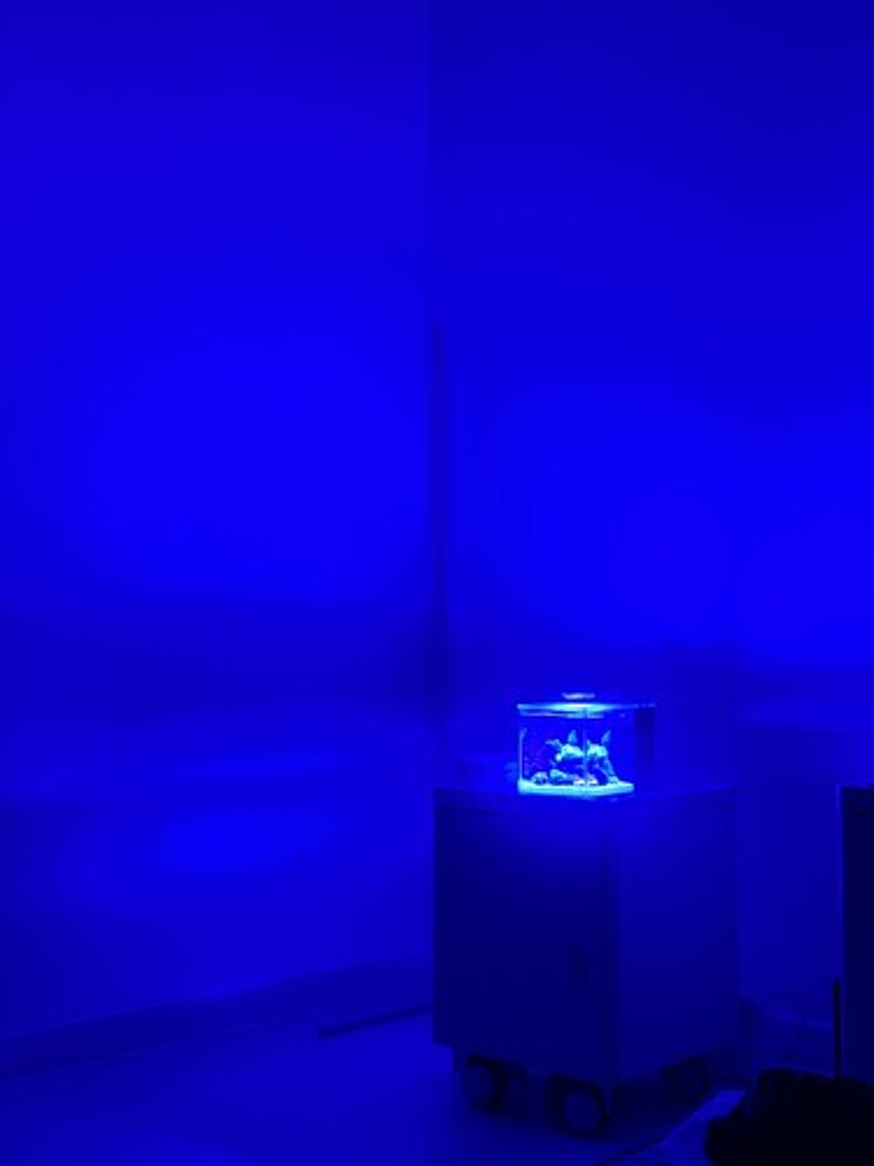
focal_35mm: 48
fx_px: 1616
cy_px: 583
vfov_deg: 39.7
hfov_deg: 30.3
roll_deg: -1.5
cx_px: 437
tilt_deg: +1.5
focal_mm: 6.86
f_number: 1.78
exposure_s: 1/24
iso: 640
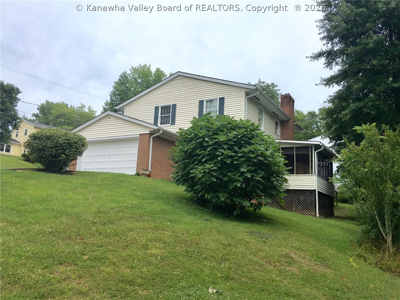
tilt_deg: +11.1
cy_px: 150
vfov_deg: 48.2
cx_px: 200
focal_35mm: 29
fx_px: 335
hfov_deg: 61.7
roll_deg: -3.8
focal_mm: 4.15
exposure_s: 1/2564
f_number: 2.2
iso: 25
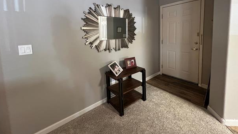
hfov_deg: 102.9
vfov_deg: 68.1
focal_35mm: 15
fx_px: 95
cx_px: 123
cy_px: 42
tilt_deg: -4.2
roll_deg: +1.8
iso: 640
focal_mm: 1.57
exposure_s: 1/60
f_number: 1.8
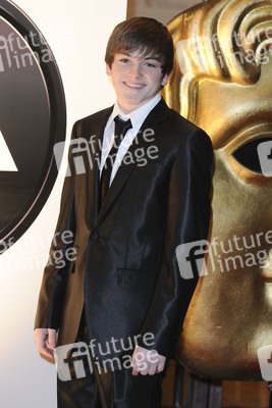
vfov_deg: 13.7
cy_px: 204
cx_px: 136
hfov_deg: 9.2
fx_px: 1698
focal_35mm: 150
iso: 640
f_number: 4.5
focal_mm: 100
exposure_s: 1/160
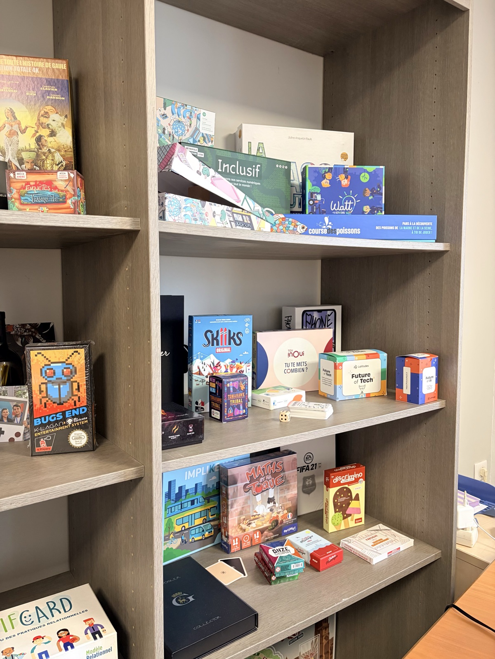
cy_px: 330
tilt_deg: -4.3
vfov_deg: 67.3
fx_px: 496
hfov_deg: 53.1
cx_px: 248
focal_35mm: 26
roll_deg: +0.1
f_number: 1.6
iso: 200
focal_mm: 5.96
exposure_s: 1/50
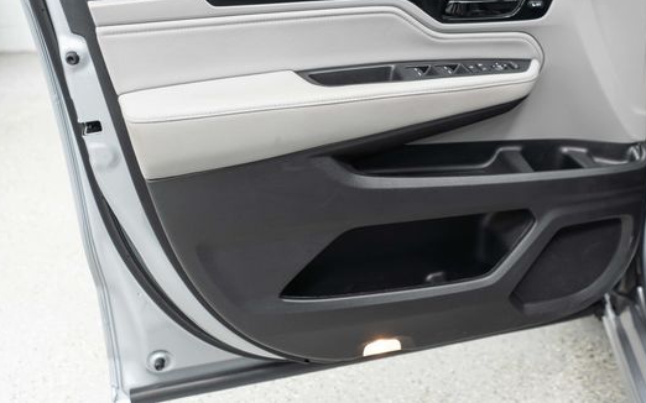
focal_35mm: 35
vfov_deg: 36.0
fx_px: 616
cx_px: 384
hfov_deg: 55.0
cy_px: 140
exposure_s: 1/40
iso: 500
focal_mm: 28
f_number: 3.2
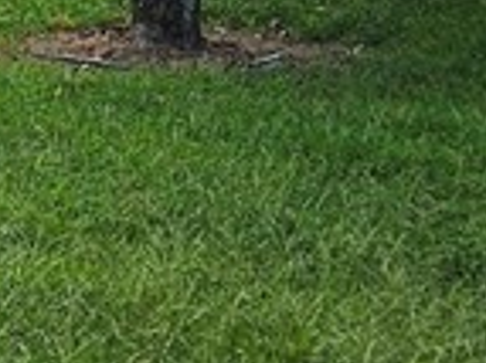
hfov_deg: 11.1
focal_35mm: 165
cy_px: -278
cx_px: -425
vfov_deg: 8.6
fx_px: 2315
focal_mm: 5.4
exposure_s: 1/1384
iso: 25
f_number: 1.8
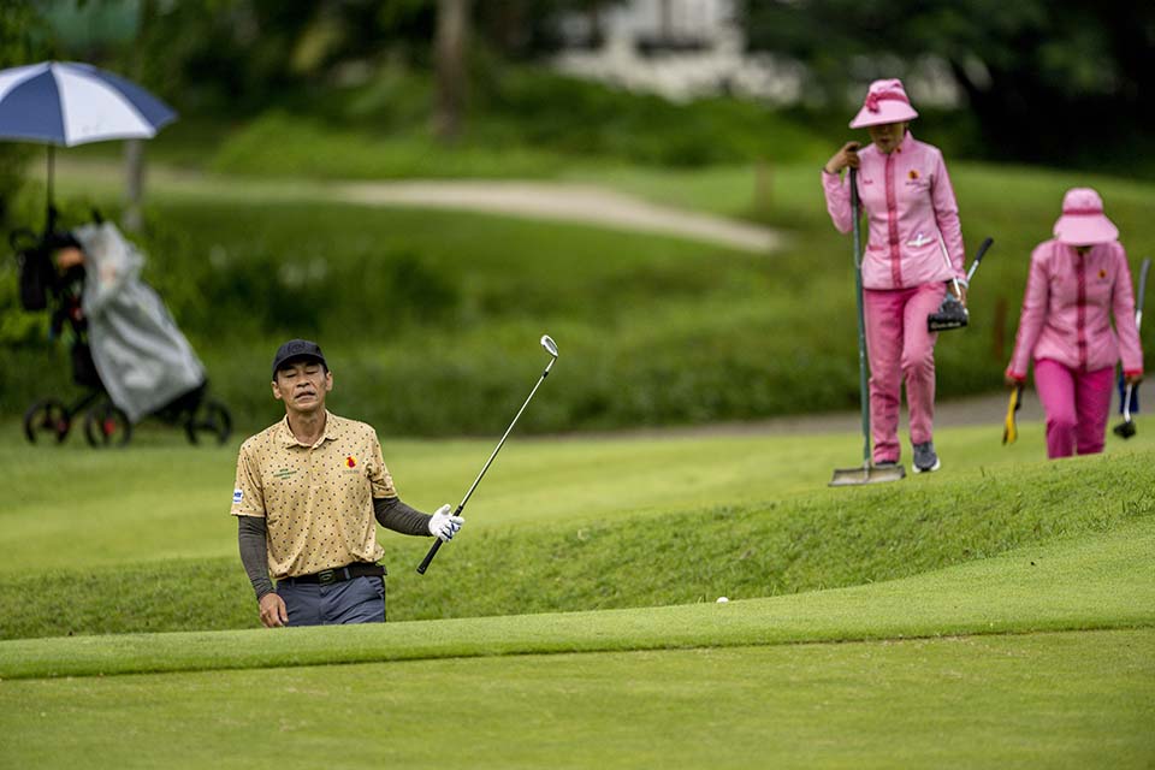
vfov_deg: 3.4
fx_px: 12832
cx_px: 578
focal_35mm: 400
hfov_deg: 5.2
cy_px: 385
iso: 1600
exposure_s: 1/6400
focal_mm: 400
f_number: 3.2
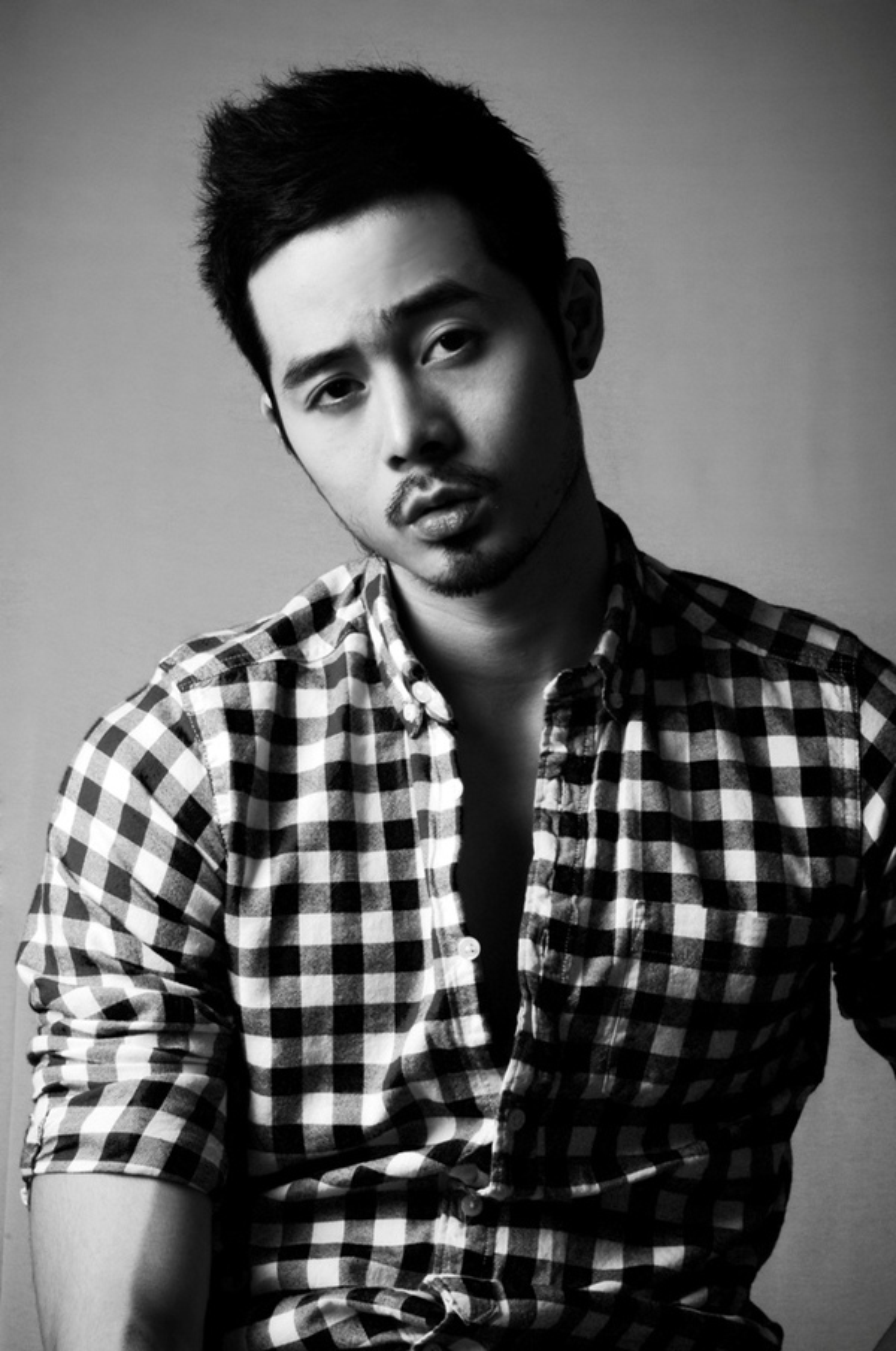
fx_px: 5336
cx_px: 448
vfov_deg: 14.4
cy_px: 676
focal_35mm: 142
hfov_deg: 9.6
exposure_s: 1/200
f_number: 29
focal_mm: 95
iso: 200
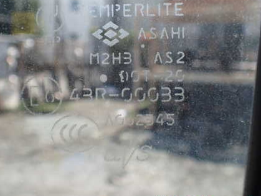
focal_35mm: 43
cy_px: 71
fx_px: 324
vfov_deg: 33.4
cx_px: 112
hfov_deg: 43.7
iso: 100
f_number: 3.2
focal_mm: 5.4
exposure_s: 1/500
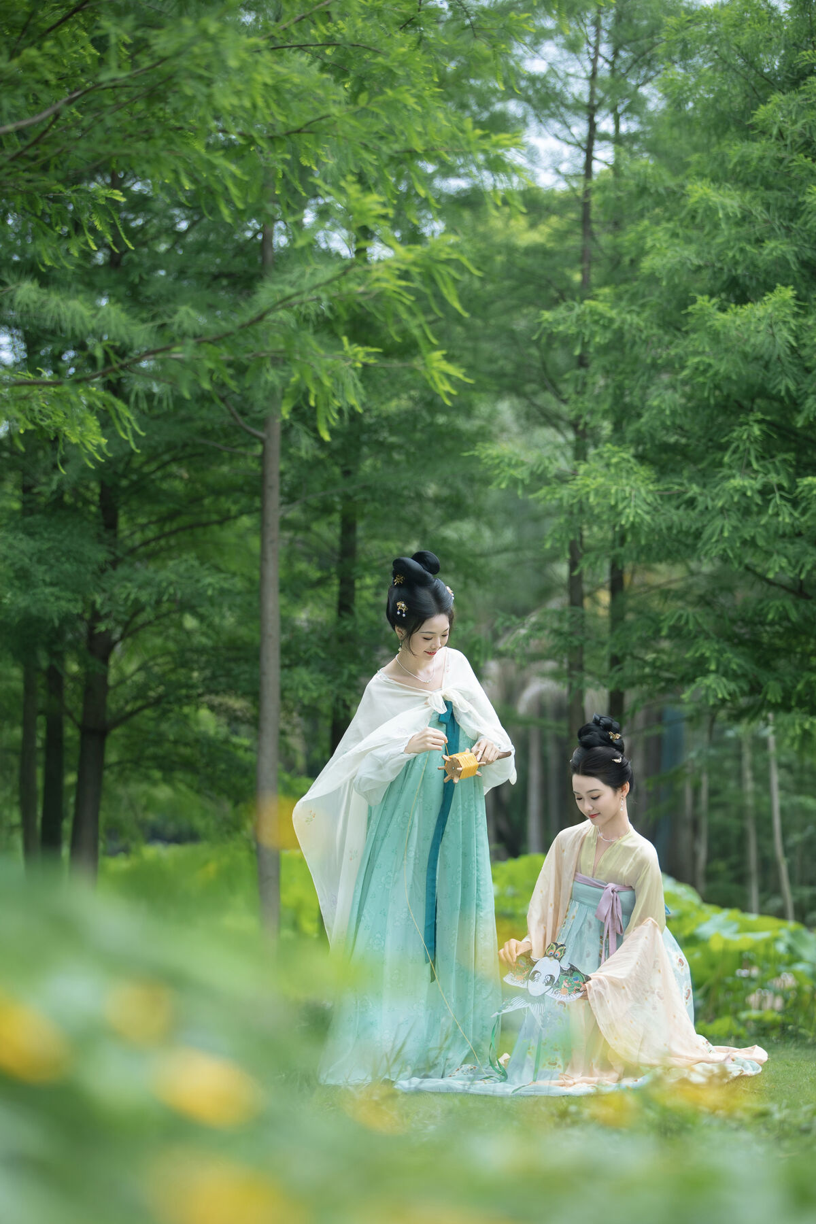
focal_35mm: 100
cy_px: 612
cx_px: 408
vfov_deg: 20.4
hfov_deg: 13.7
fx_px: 3400
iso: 100
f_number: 2.8
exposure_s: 1/250
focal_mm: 100
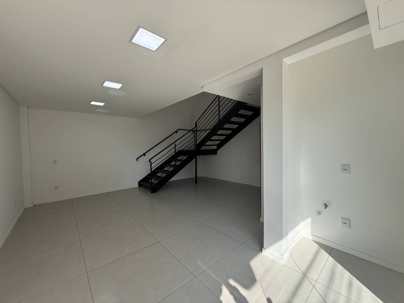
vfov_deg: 85.7
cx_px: 202
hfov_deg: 102.1
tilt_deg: -1.8
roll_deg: +0.6
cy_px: 152
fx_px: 163
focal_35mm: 14
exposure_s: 1/336
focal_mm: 2.22
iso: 64
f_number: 2.2
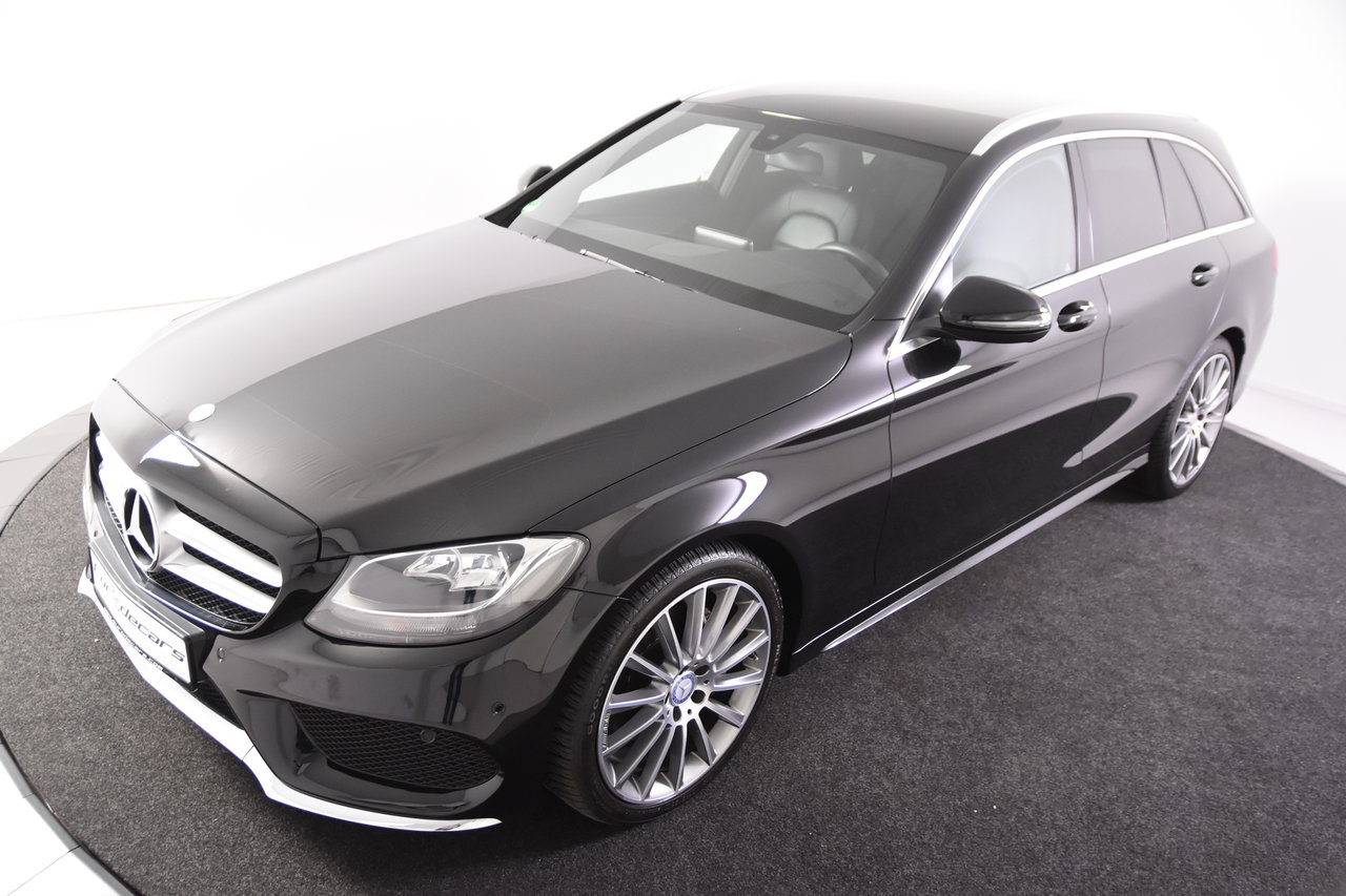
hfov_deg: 57.2
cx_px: 673
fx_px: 1234
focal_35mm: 33
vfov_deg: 40.0
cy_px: 448
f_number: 3.2
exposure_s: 1/40
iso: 1600
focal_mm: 22
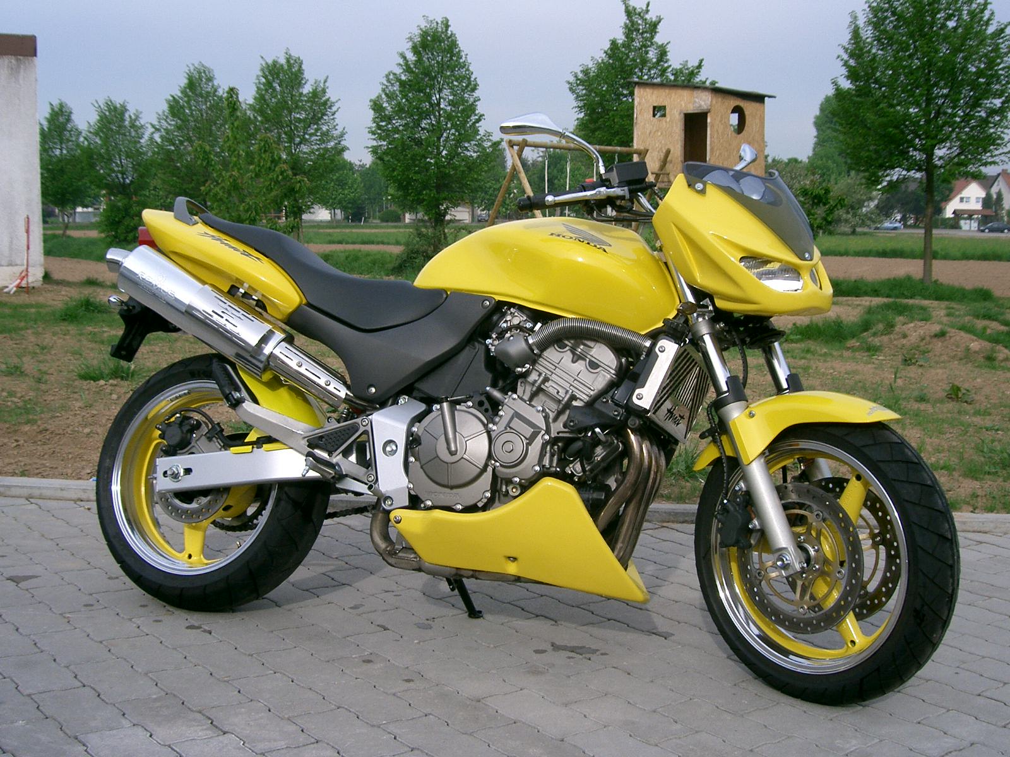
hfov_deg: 47.9
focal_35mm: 39
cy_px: 378
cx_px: 505
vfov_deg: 36.8
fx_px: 1138
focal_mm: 8
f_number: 4.8
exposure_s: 1/640
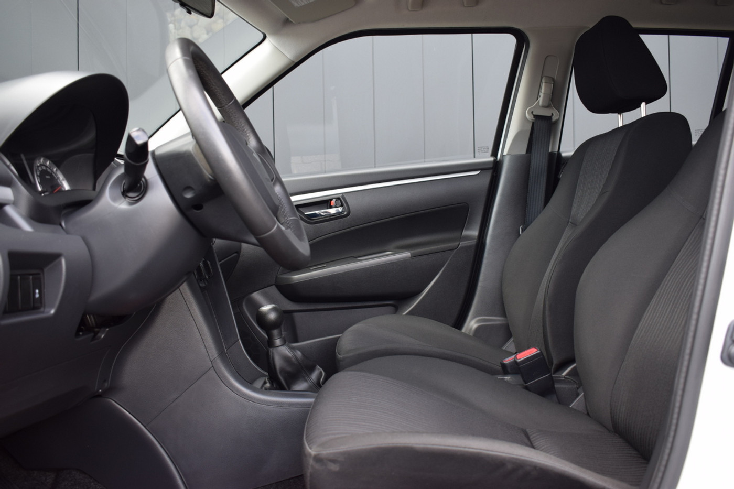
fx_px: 703
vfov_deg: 38.4
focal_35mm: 34
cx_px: 367
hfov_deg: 55.1
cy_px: 244
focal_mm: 23
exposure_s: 1/100
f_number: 5
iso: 400
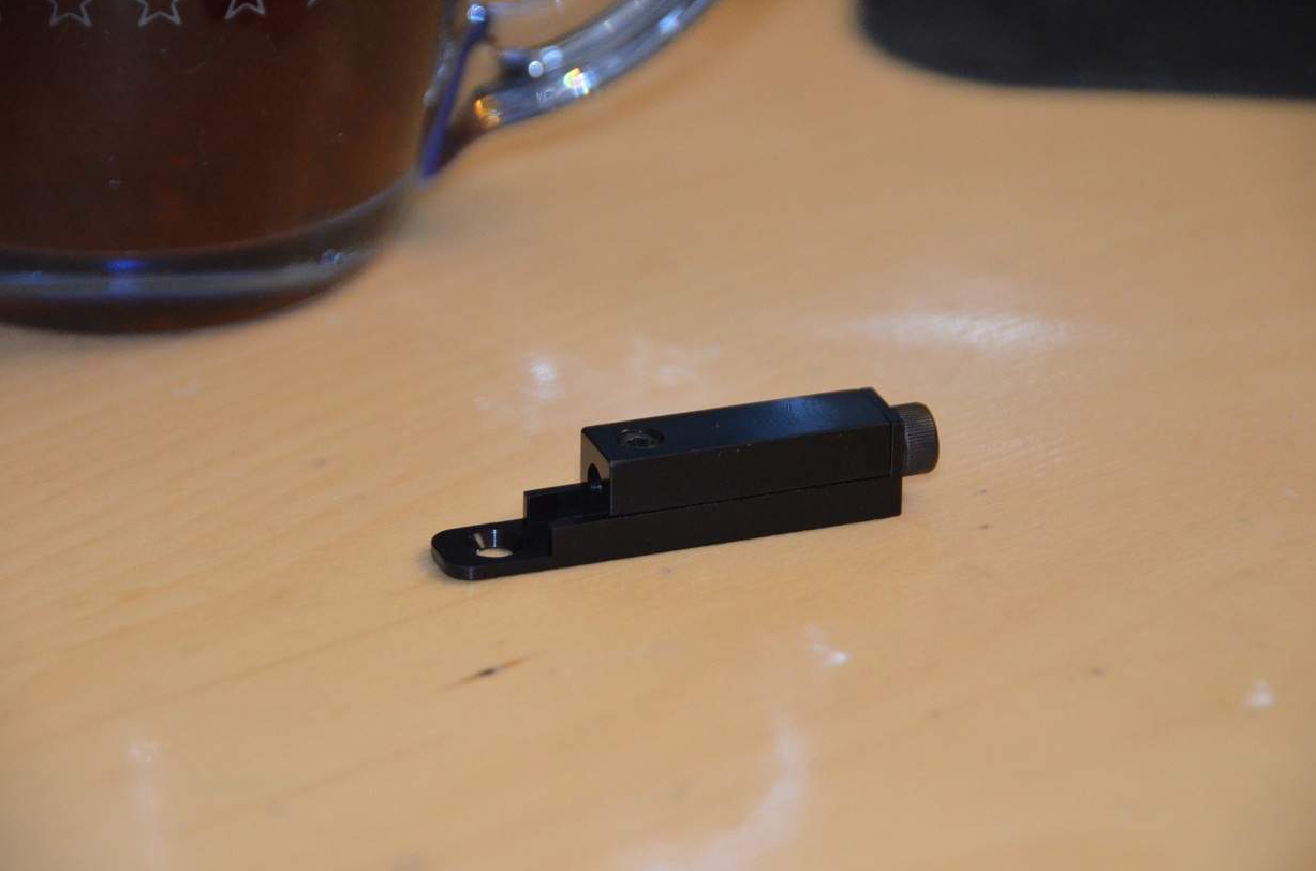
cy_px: 436
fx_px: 8242
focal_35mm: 226
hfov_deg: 9.1
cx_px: 660
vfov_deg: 6.0
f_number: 5.6
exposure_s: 1/60
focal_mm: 150
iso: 3200
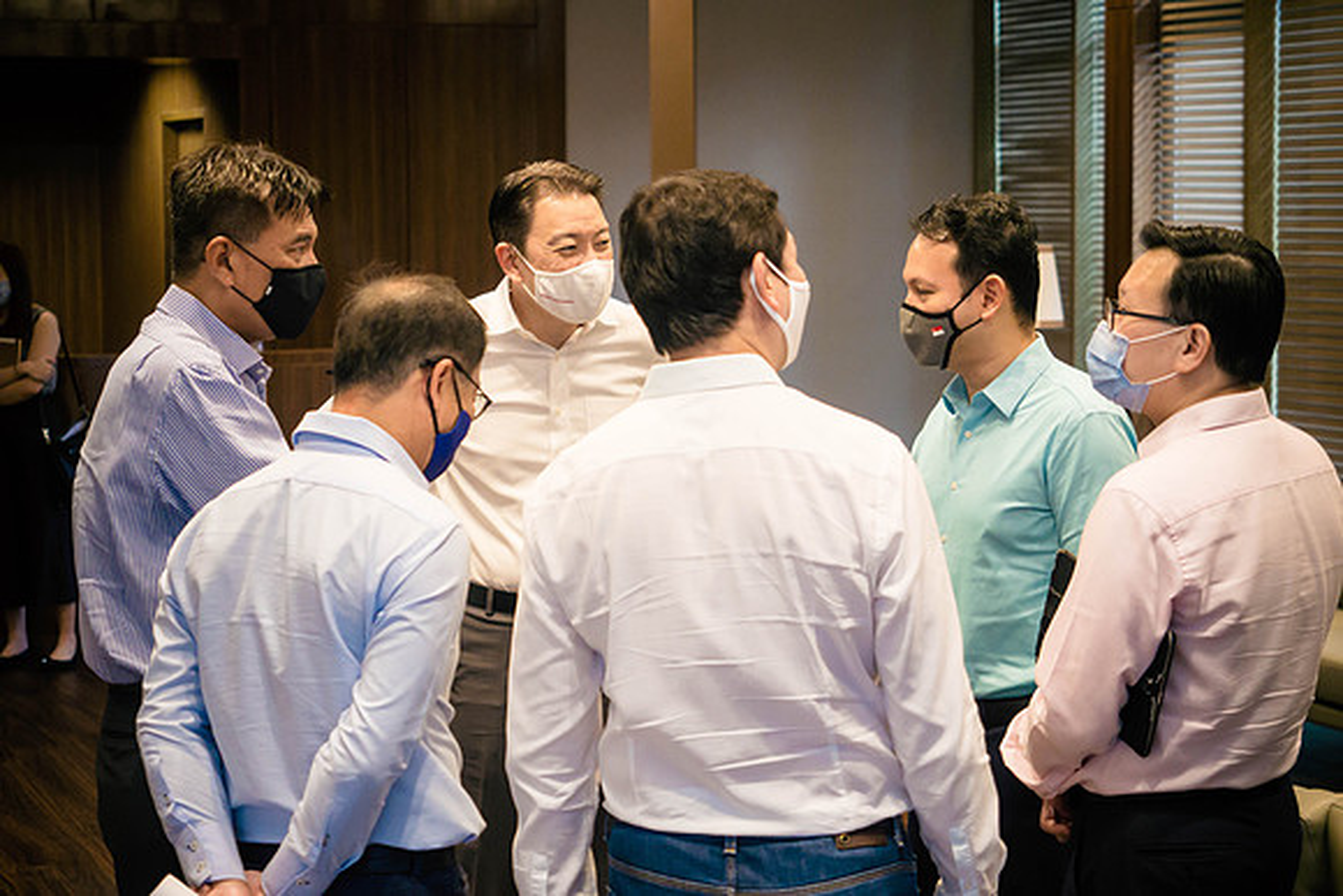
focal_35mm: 81
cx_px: 672
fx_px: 3027
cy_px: 448
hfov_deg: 25.0
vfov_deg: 16.8
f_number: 2.8
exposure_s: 1/100
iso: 1600
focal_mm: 38
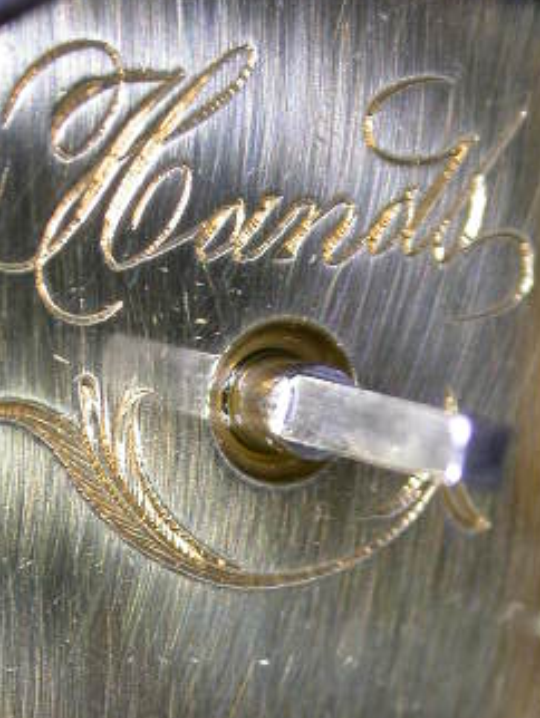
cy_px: 647
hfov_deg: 9.3
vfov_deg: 12.3
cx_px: 266
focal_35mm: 159
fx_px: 3303
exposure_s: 1/21.7
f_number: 3.5
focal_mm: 16.6
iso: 100
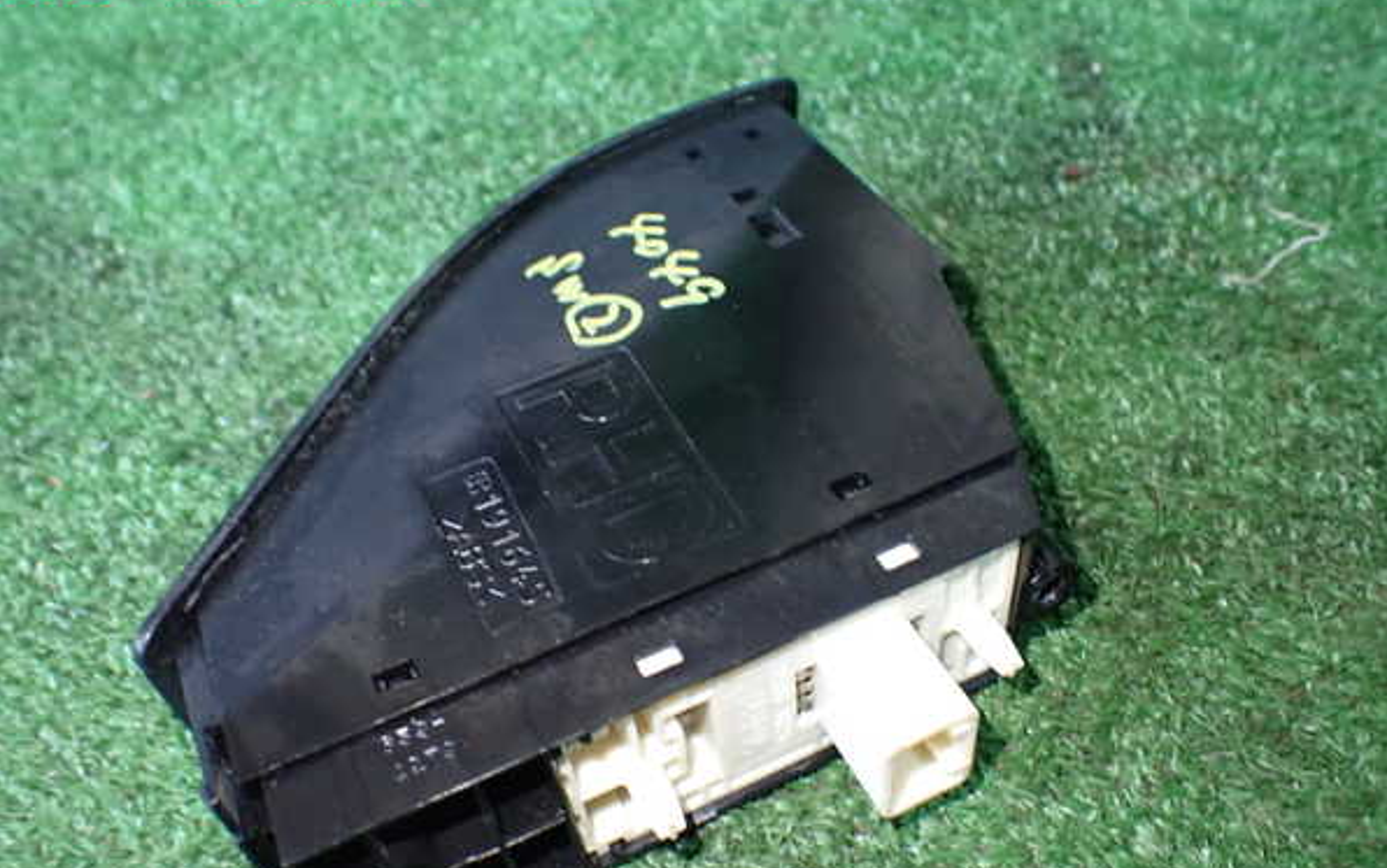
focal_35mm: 32
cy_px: 475
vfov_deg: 39.4
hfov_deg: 59.6
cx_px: 696
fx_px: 1210
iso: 800
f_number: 2.3
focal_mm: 5.4
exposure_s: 1/40
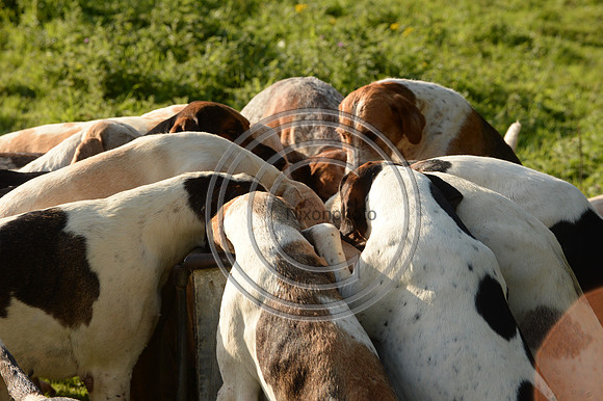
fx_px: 2344
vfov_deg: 9.8
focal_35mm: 140
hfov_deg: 14.7
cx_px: 302
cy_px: 200
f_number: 8
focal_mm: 140
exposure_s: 1/640
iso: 800
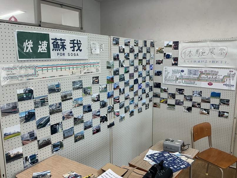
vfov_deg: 48.2
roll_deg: +0.4
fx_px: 198
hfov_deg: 61.7
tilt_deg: -10.6
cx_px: 118
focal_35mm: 29
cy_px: 89
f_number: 1.8
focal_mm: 3
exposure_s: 1/100
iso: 50
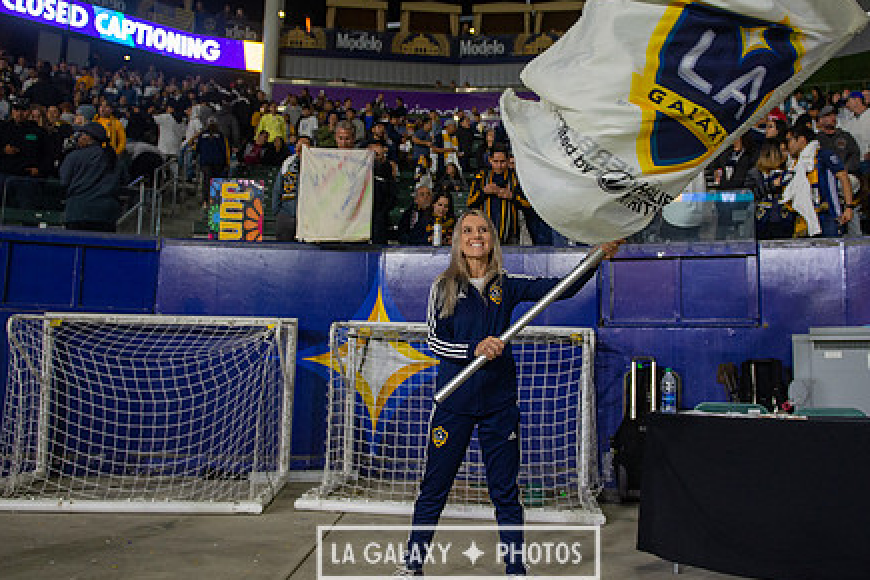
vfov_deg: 41.0
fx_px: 773
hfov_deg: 58.7
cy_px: 253
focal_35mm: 32
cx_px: 458
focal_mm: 24
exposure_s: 1/640
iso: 1600
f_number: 2.8
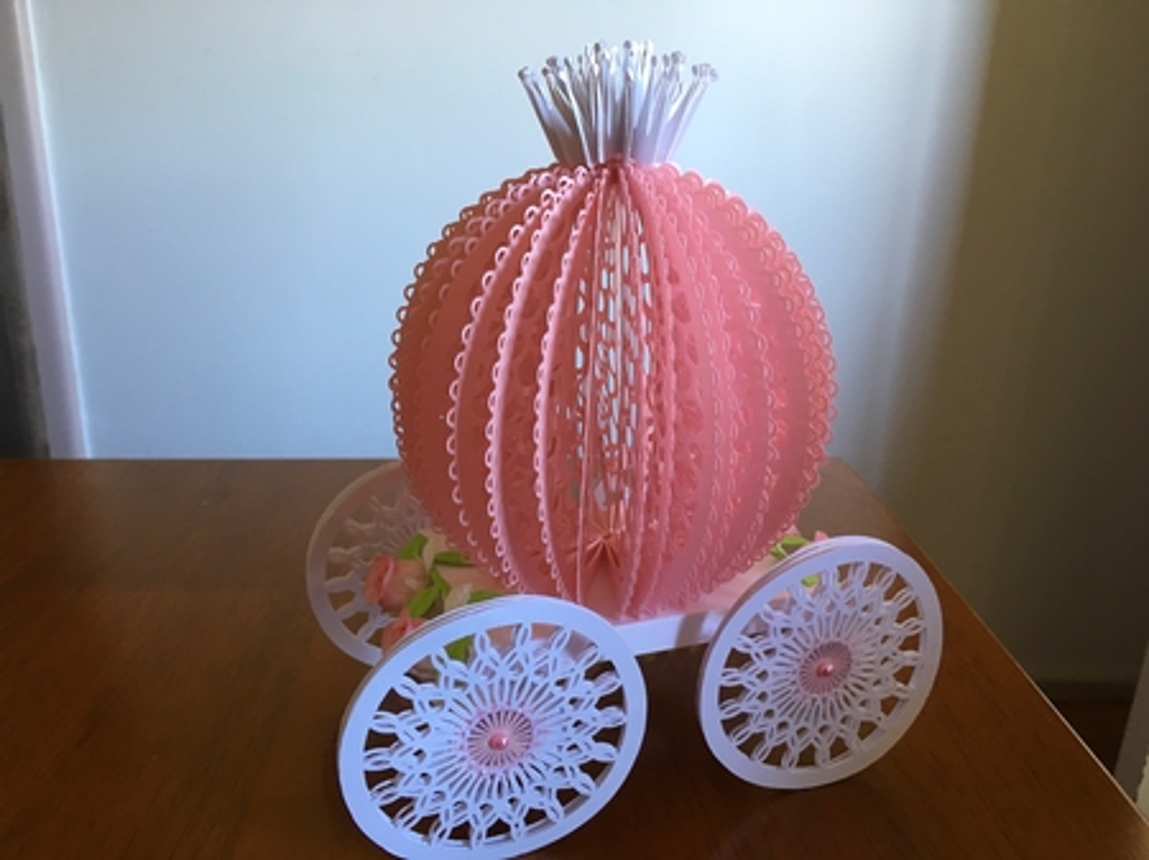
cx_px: 574
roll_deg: -1.9
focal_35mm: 29
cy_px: 430
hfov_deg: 61.7
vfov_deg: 48.2
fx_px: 962
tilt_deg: -21.0
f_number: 2.2
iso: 100
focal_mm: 4.15
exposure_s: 1/33
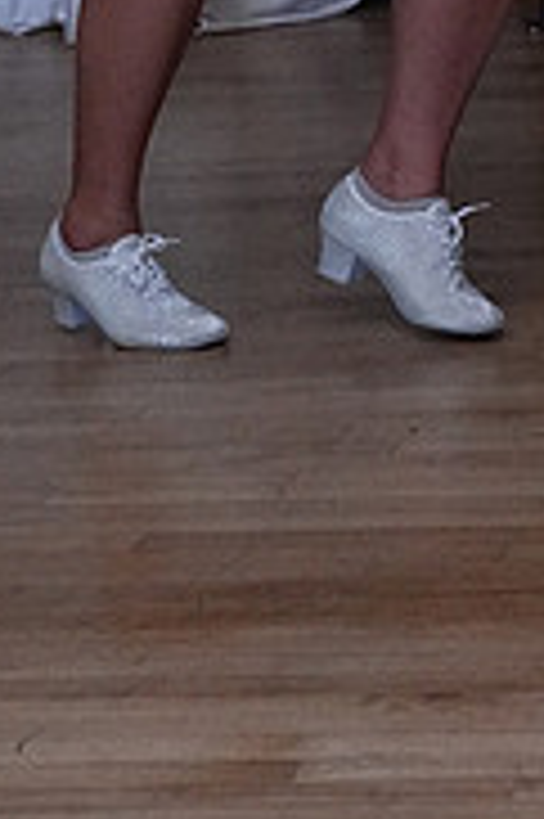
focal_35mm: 220
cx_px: 663
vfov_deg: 9.1
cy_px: -441
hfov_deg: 6.2
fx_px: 4996
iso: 5000
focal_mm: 46
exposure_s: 1/200
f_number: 7.1
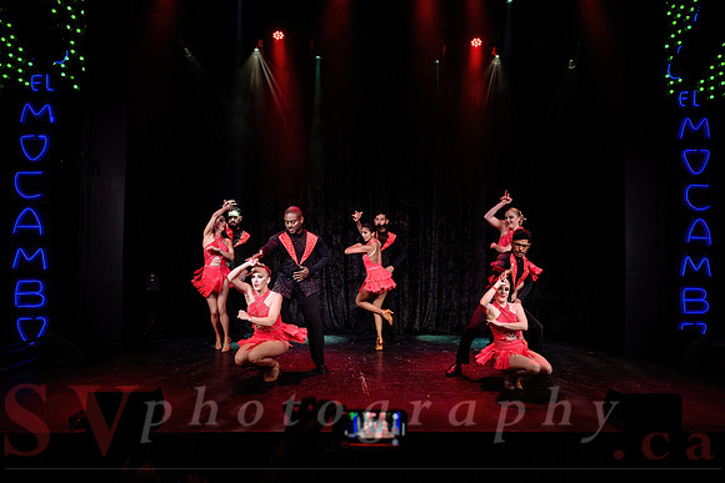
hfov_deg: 73.7
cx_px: 362
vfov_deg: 53.2
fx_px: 483
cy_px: 242
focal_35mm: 24
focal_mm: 24
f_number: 3.2
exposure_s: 1/400
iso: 1600
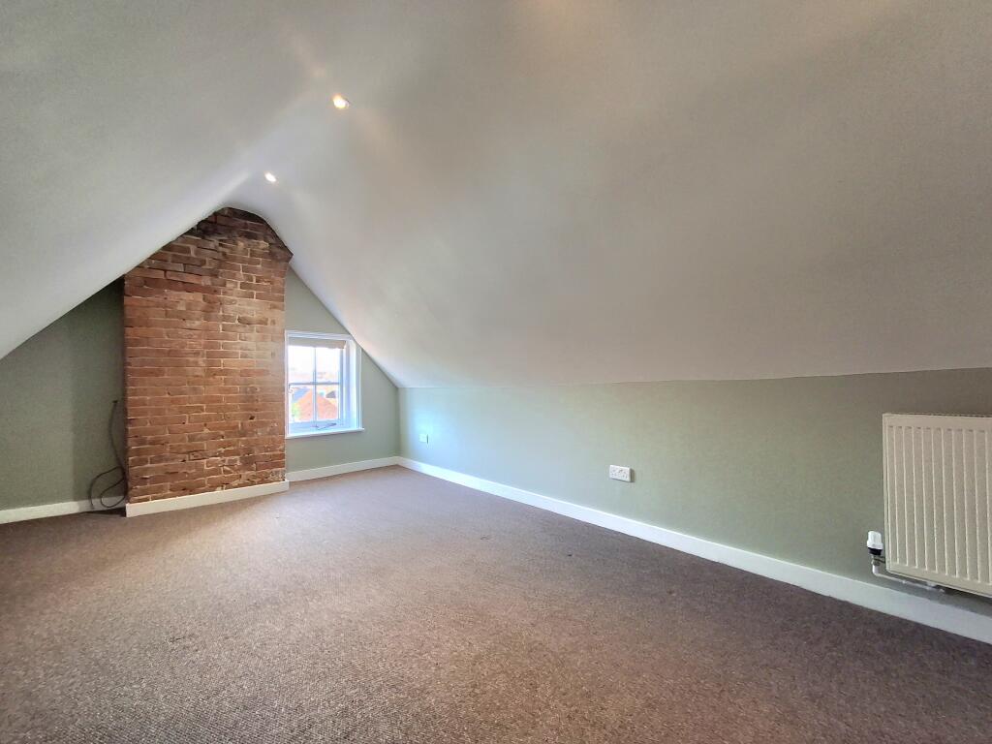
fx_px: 459
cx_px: 496
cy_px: 372
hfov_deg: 94.5
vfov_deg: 78.1
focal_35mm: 16
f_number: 2.2
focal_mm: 1.64
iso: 125
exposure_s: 1/50
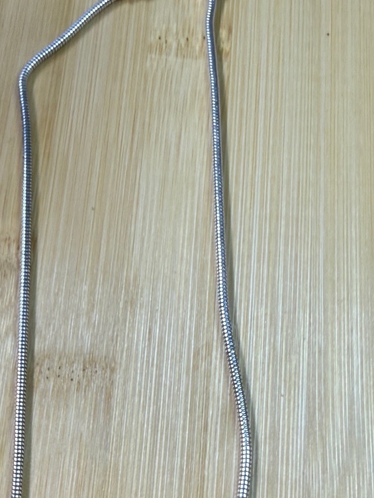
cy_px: 442
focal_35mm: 51
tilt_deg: -68.4
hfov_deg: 28.3
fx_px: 734
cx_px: 116
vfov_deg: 35.4
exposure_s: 1/100
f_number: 2.2
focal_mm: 2.22
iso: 100
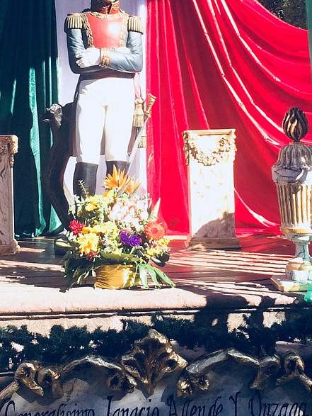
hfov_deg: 18.6
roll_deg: -0.3
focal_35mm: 79
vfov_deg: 24.1
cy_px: 50
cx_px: 102
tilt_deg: +2.4
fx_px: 948
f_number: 2.2
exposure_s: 1/720
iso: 32
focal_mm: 4.15
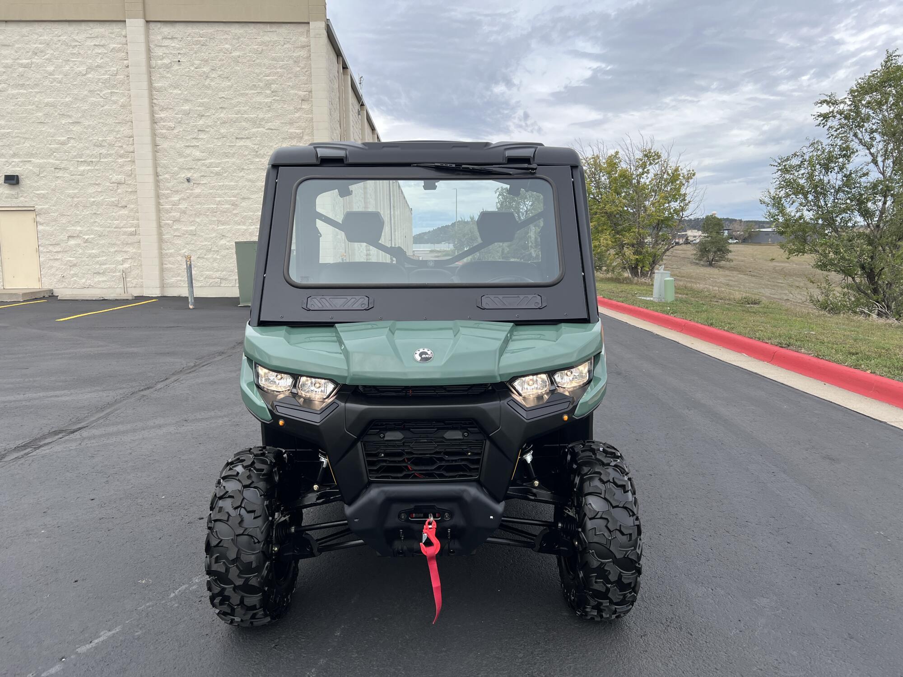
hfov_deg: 67.3
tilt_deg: -6.6
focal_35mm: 26
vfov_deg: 53.1
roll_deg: +0.0
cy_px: 338
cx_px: 452
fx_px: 678
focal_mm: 5.7
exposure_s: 1/1901
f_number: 1.5
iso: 50
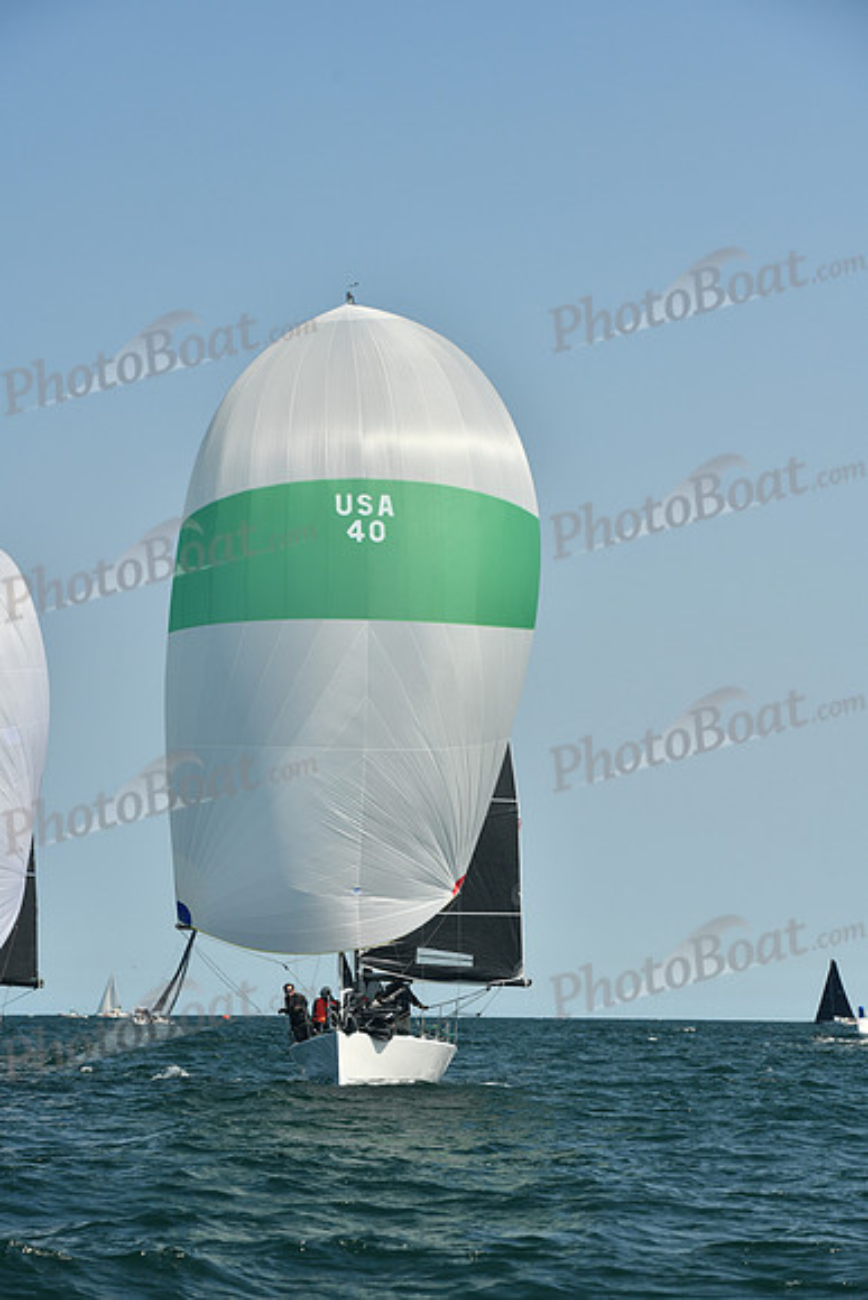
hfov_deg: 11.8
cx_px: 434
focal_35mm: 116
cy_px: 650
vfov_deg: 17.6
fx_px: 4193
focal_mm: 116
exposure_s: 1/640
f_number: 8
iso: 320
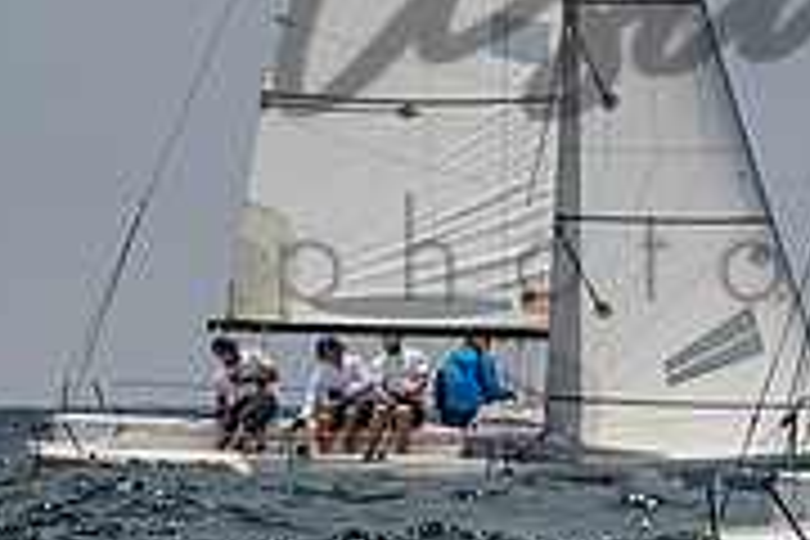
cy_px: 77
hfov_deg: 2.6
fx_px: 17481
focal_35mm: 777
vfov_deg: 1.8
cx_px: 1186
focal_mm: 195
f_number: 6.3
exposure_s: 1/4000
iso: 400
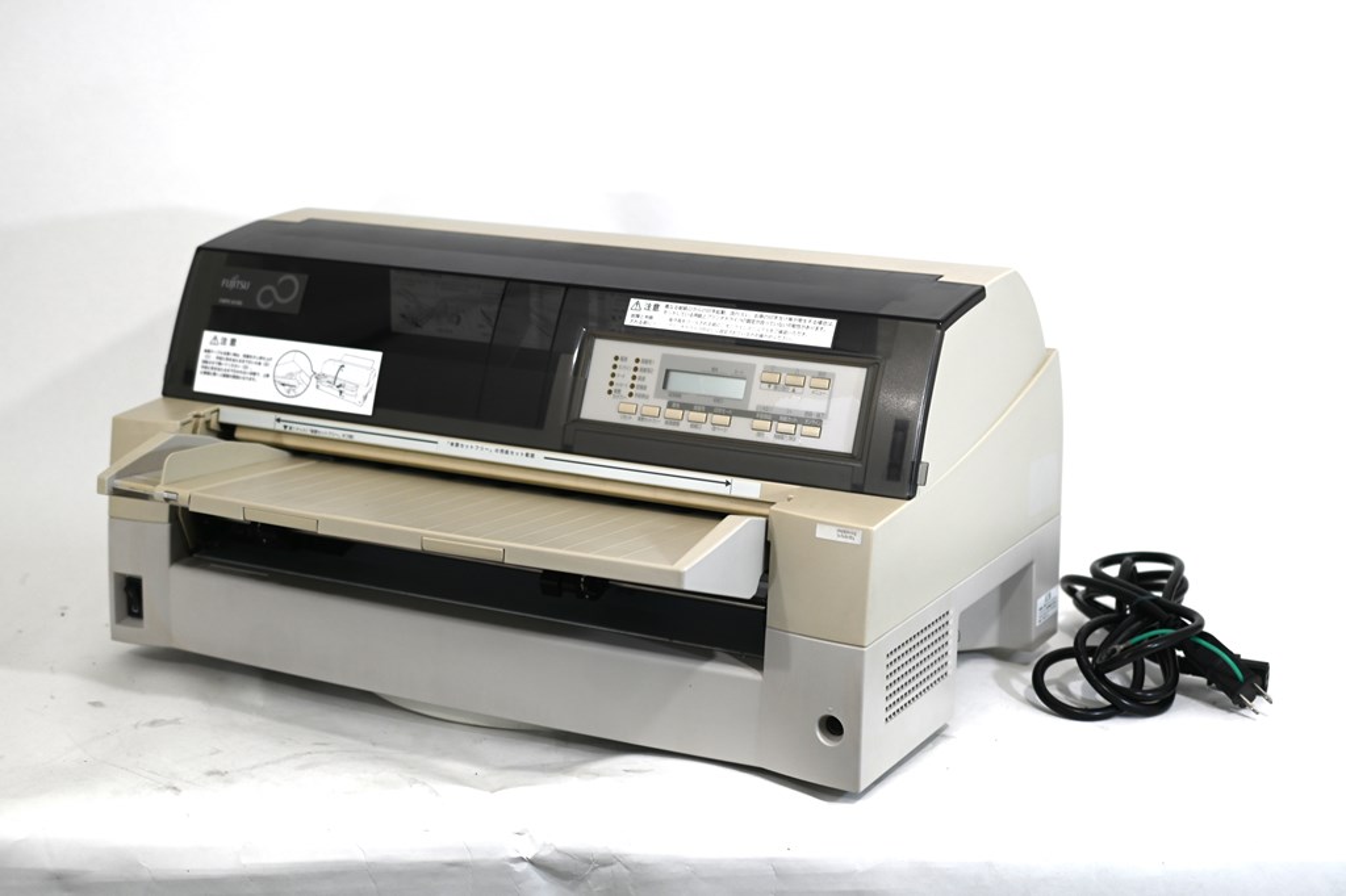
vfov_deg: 22.6
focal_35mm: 60
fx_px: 2242
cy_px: 448
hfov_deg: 33.4
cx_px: 673
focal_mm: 40
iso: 140
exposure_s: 1/60
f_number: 2.8
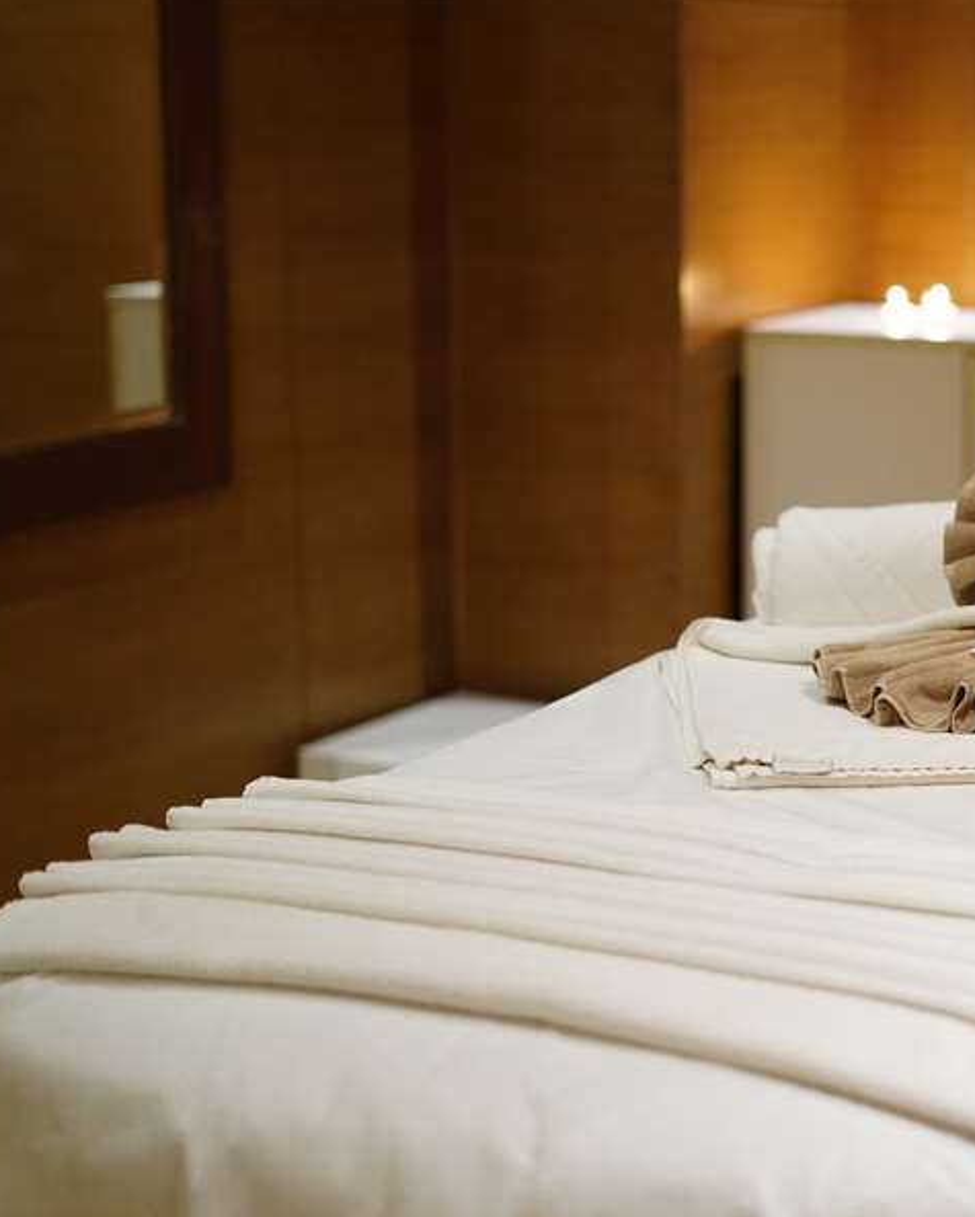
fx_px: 2919
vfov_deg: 23.6
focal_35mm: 81
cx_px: 798
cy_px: 590
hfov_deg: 18.8
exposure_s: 1/100
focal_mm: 50
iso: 2000
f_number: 1.8
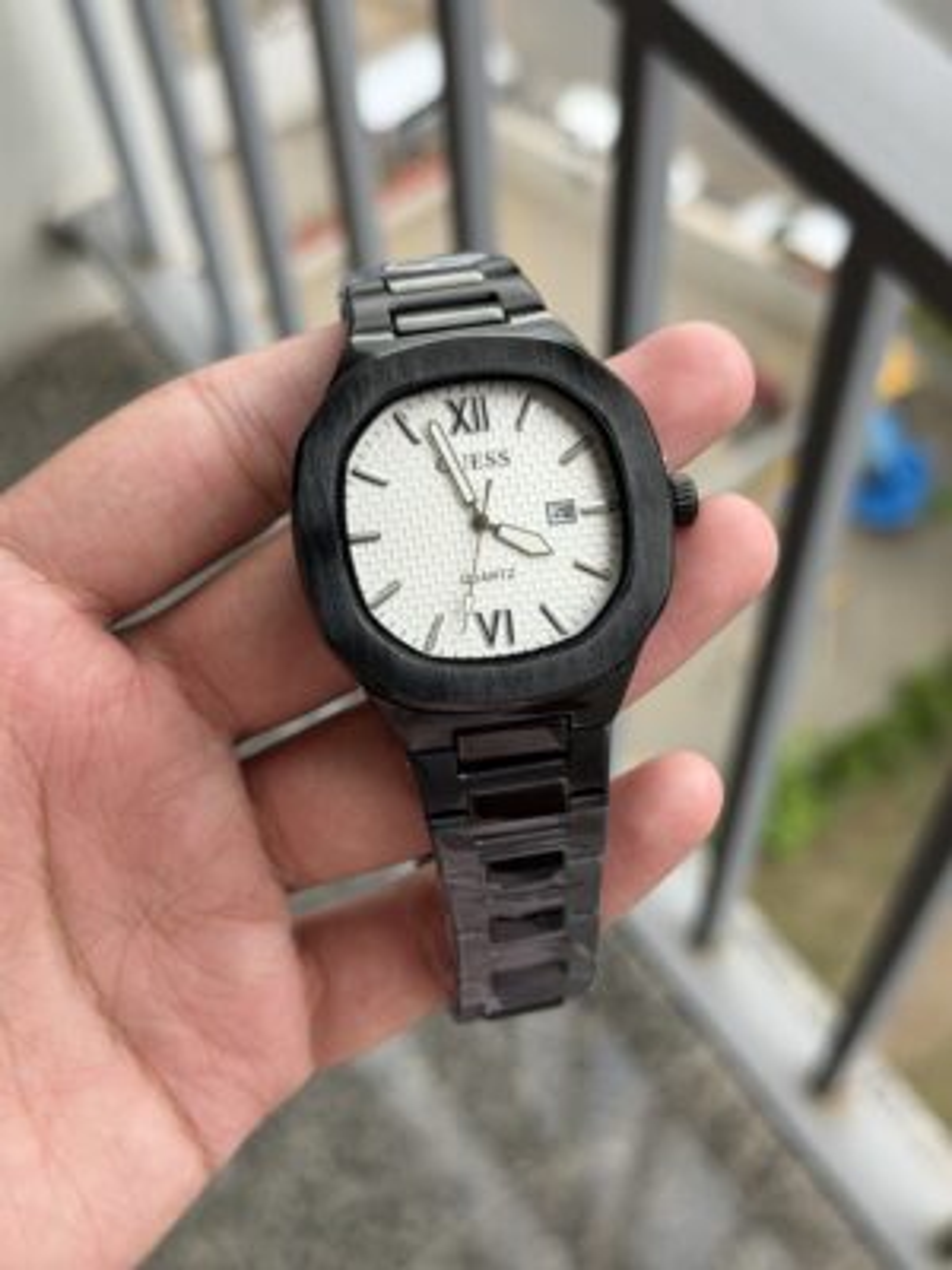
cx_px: 476
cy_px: 635
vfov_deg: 39.7
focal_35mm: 48
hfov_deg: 30.3
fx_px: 1760
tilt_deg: -61.9
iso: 64
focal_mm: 6.76
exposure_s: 1/606
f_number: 1.78
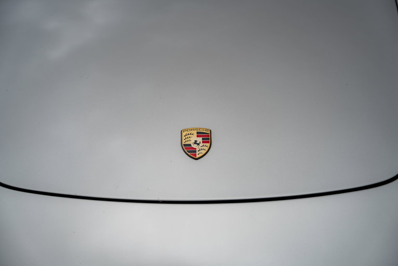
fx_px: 431
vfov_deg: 34.2
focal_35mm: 39
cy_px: 133
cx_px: 199
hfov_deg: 49.5
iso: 100
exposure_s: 1/500
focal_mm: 39
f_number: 2.8
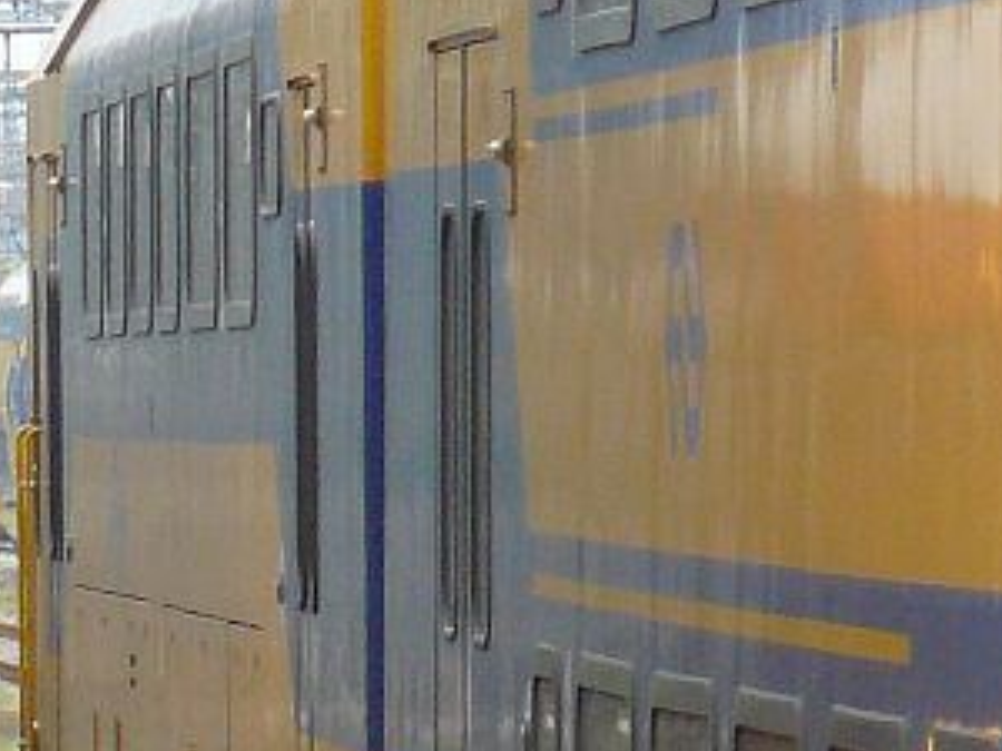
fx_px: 20610
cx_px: -952
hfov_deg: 2.8
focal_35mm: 712
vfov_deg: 2.1
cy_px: 467
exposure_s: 1/400
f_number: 3.3
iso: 200
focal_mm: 29.7
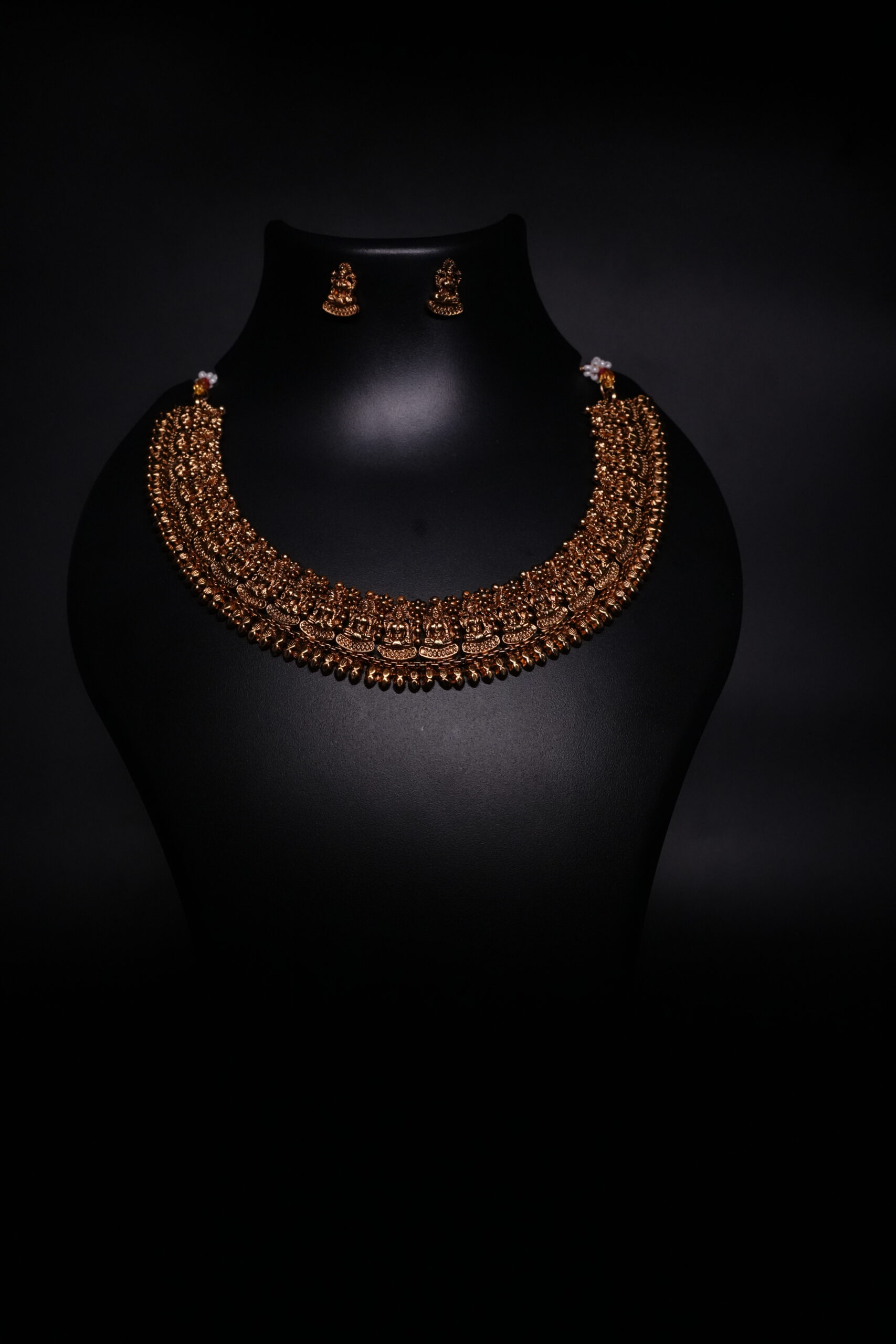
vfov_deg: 54.4
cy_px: 672
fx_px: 1306
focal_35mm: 35
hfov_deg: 37.9
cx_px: 448
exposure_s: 1/125
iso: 5000
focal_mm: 35
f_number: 10
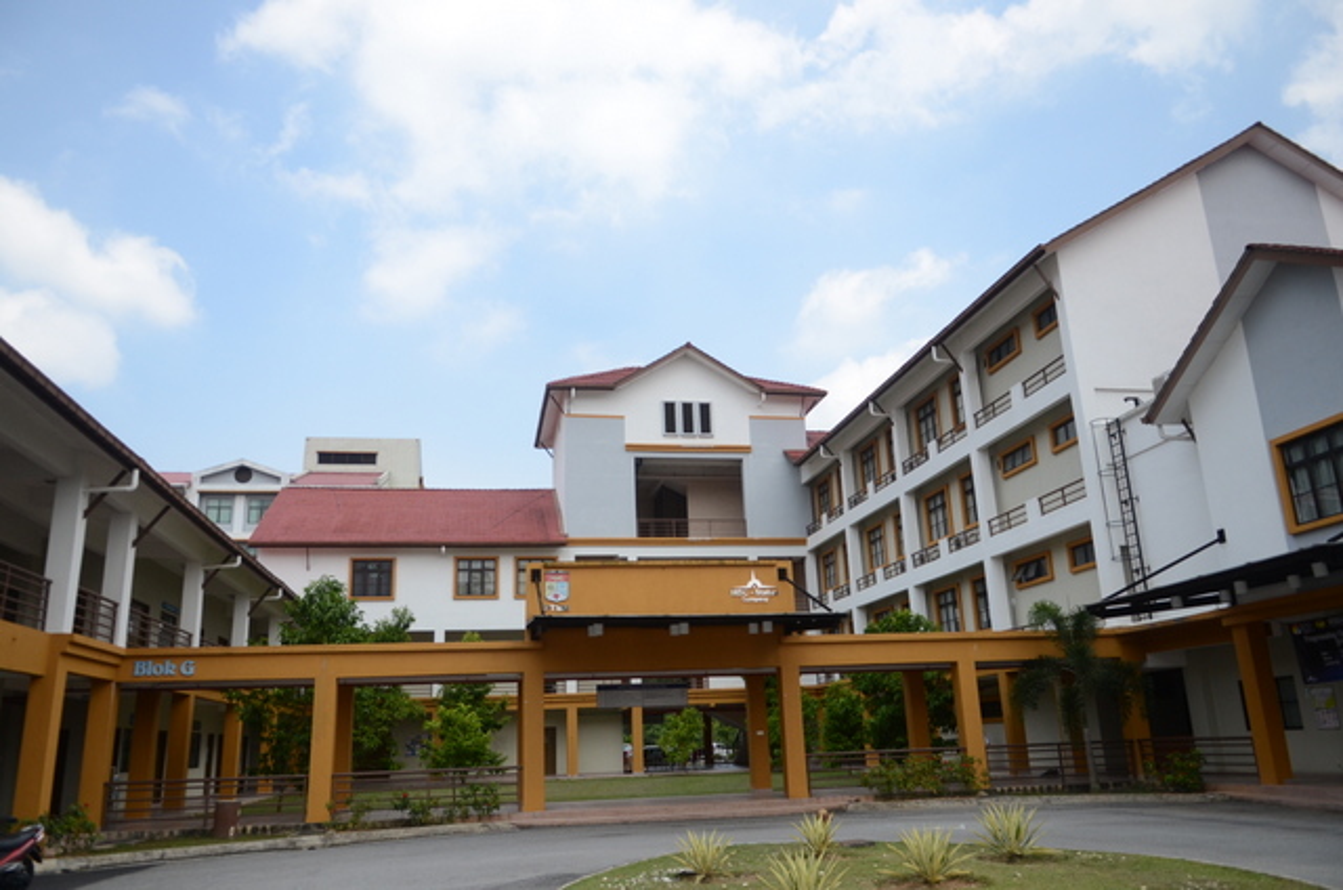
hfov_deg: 70.5
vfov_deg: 50.2
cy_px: 445
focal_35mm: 26
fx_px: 949
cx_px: 672
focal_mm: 17
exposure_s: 1/8000
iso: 500
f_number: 2.8
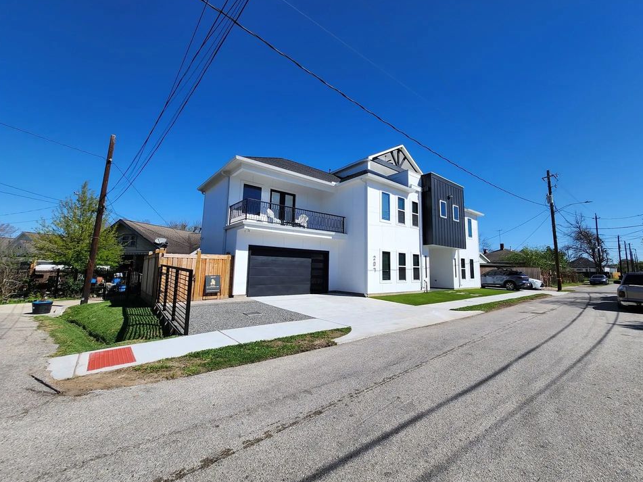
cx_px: 341
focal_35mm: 14
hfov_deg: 101.9
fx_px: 260
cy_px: 231
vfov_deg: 85.6
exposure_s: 1/1690
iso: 32
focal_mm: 1.74
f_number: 2.2
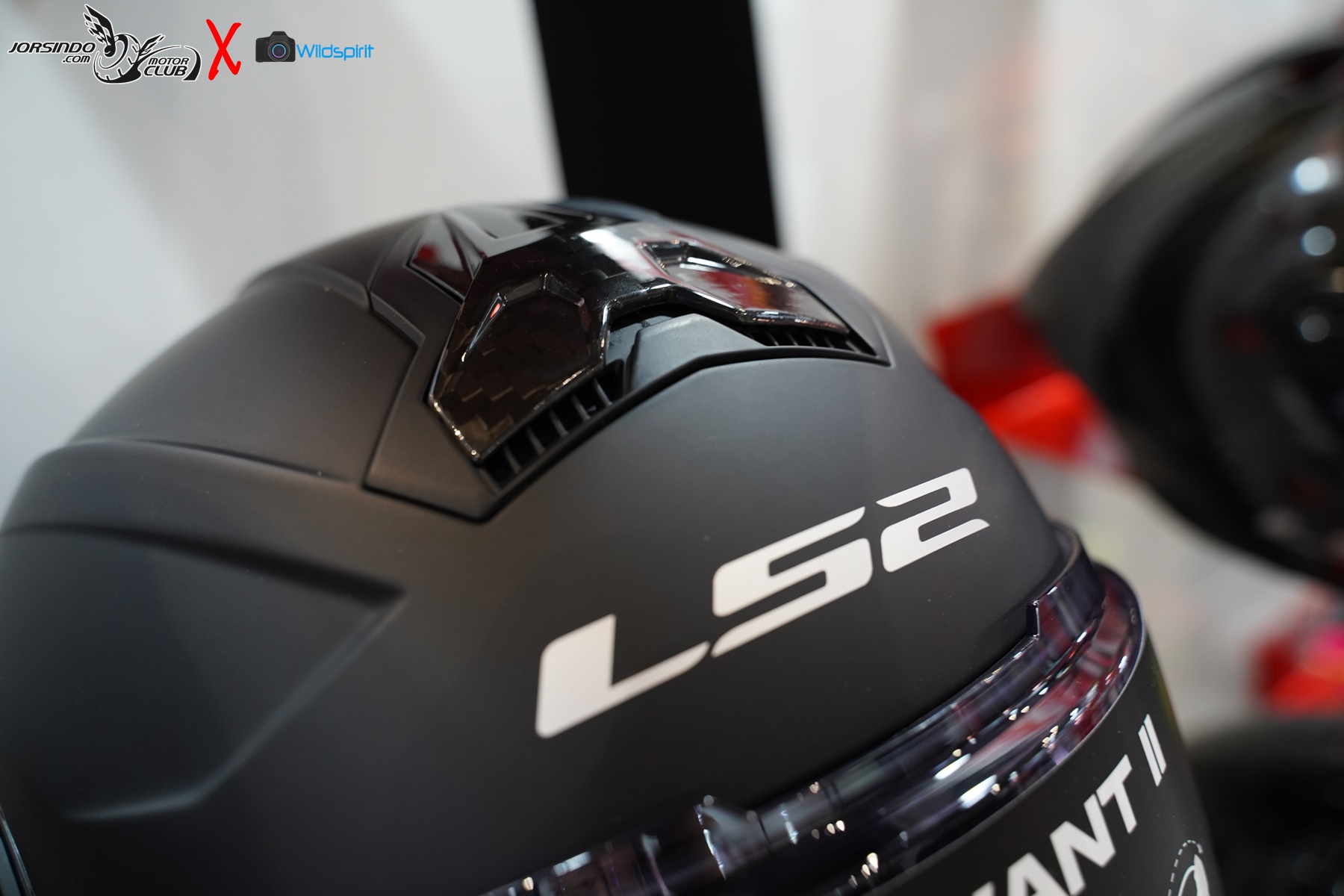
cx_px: 672
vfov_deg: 43.6
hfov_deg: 61.9
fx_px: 1120
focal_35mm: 30
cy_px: 448
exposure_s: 1/60
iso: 1250
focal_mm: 30
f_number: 4
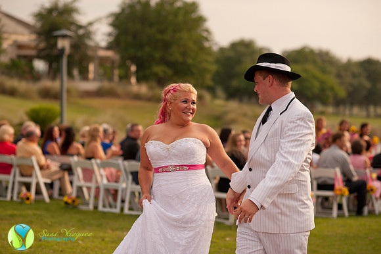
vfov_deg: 16.1
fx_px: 899
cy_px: 127
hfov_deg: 23.9
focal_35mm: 85
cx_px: 190
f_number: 2.5
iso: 320
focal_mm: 85
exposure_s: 1/6400
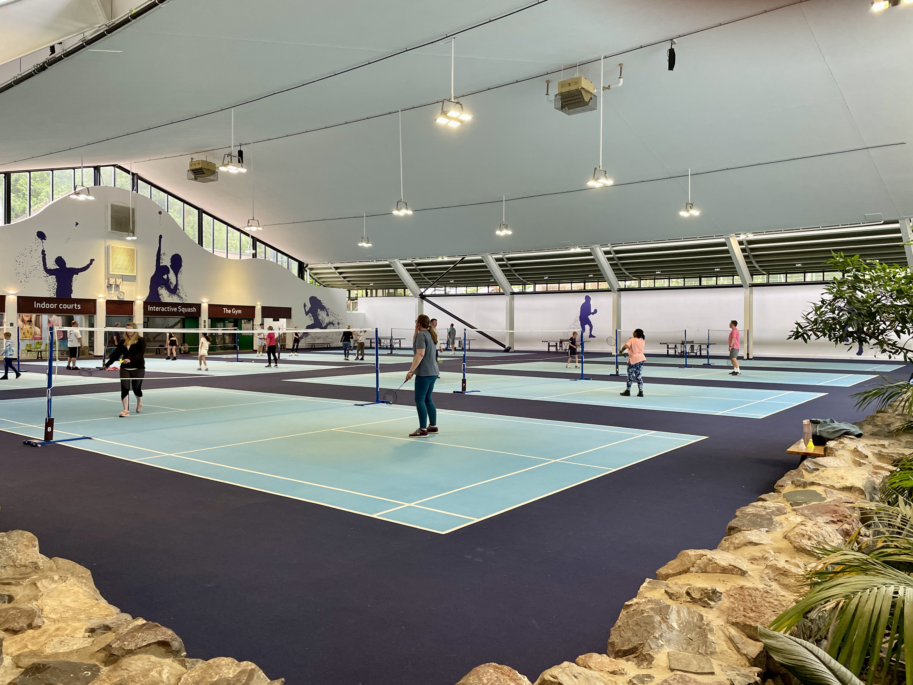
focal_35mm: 26
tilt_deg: -0.8
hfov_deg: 67.3
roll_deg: -0.1
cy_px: 342
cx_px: 456
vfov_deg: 53.1
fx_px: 686
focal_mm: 4.2
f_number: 1.6
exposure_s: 1/100
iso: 125
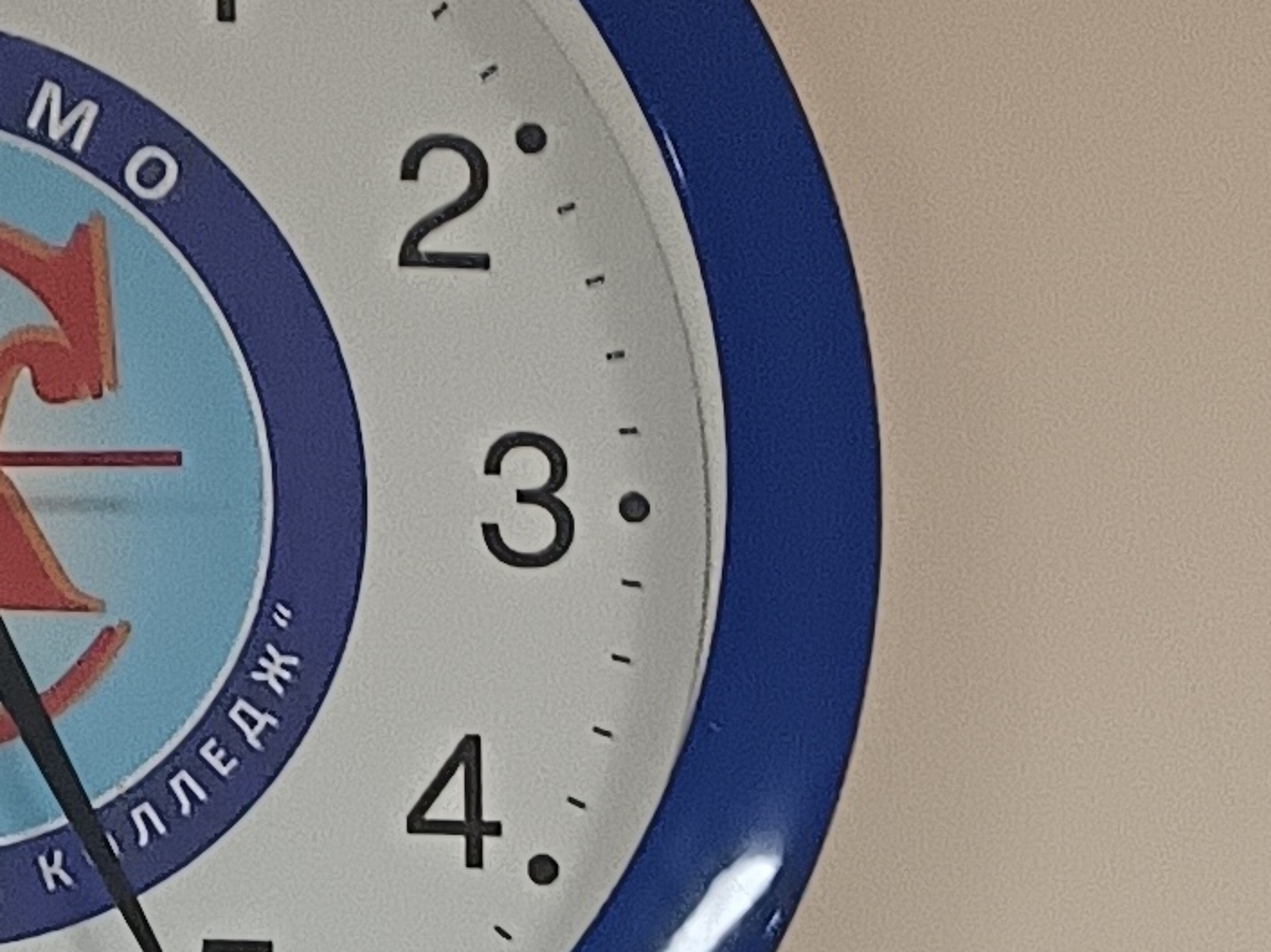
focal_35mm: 136
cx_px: -554
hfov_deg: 13.7
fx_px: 4992
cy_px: 3545
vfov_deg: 7.9
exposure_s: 1/33.3
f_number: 1.75
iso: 784
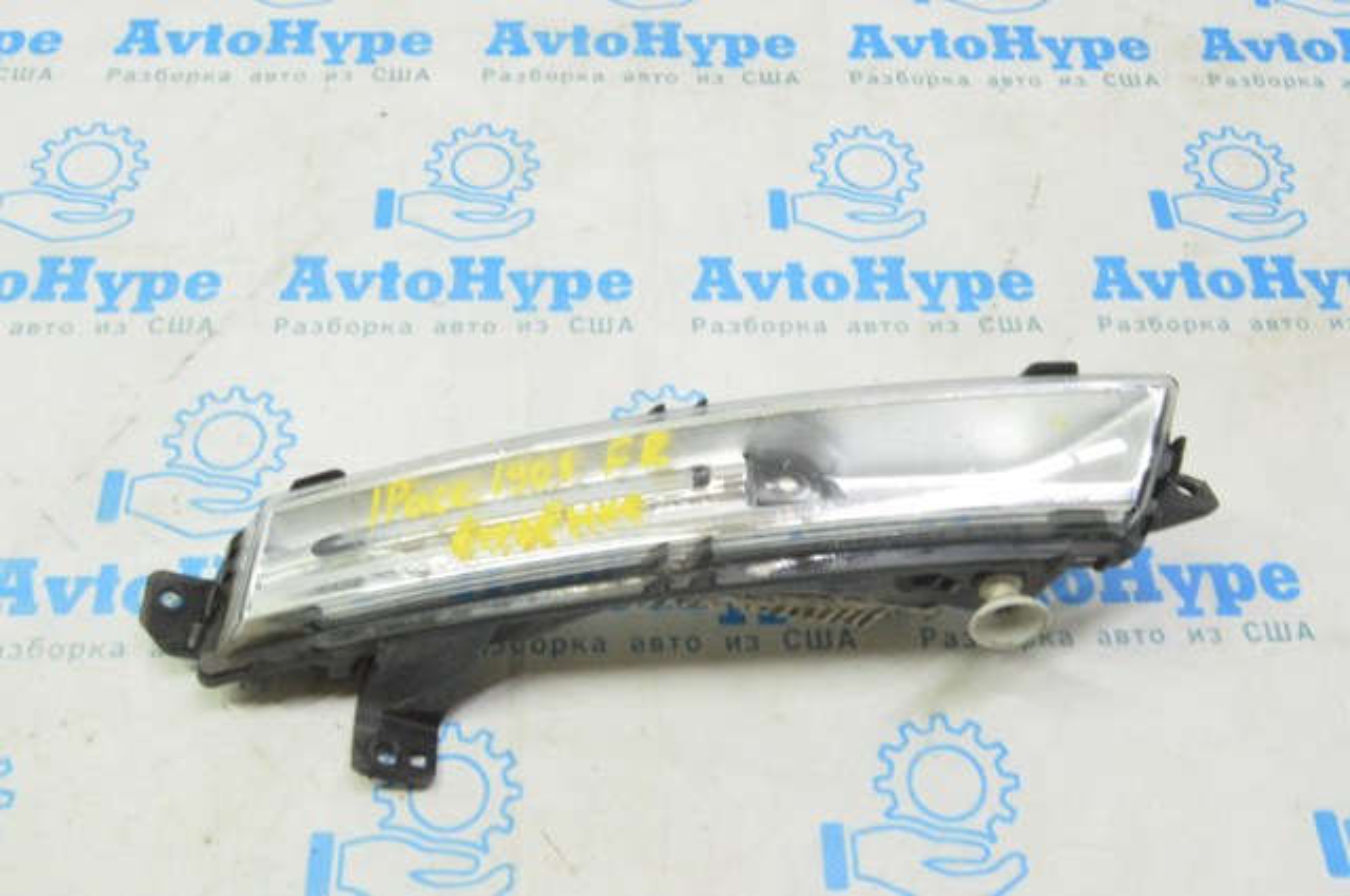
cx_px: 675
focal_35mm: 39
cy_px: 448
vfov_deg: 34.1
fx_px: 1461
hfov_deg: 49.6
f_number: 20
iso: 6400
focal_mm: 26
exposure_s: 1/20
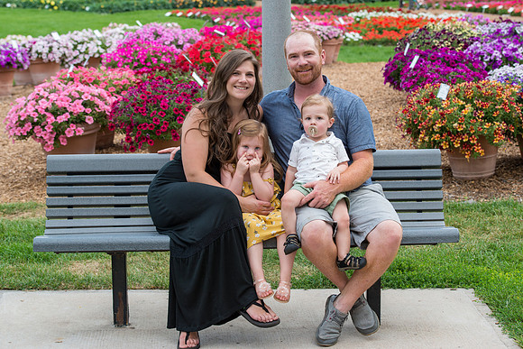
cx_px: 281
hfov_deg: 22.3
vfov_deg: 15.0
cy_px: 150
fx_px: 1326
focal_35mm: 91
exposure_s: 1/250
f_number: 6.3
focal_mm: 80
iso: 400
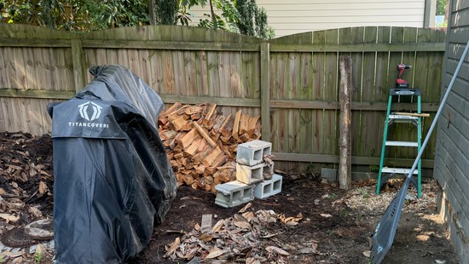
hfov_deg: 52.2
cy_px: 175
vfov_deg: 31.0
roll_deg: +0.2
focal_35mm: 38
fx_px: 473
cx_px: 292
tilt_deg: -16.3
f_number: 1.78
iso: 100
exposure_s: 1/121
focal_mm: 6.76
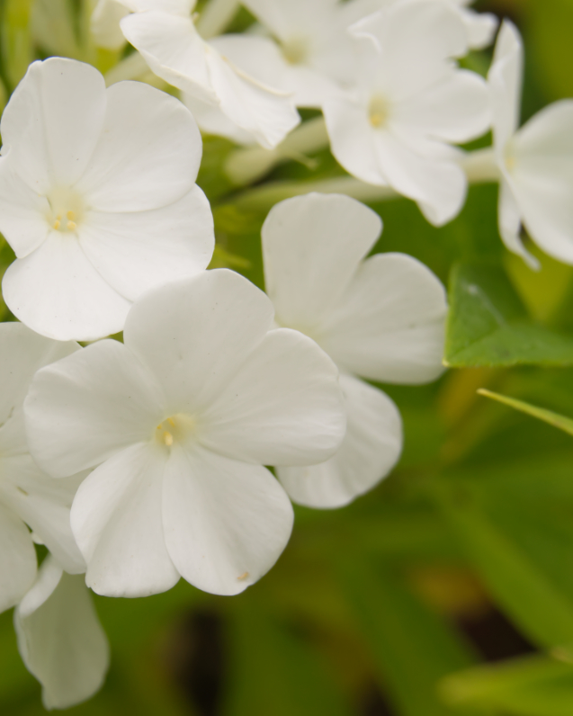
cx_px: 141
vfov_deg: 16.5
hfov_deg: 13.2
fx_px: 2474
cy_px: 358
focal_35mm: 117
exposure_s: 1/500
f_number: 10
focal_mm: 55
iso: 500
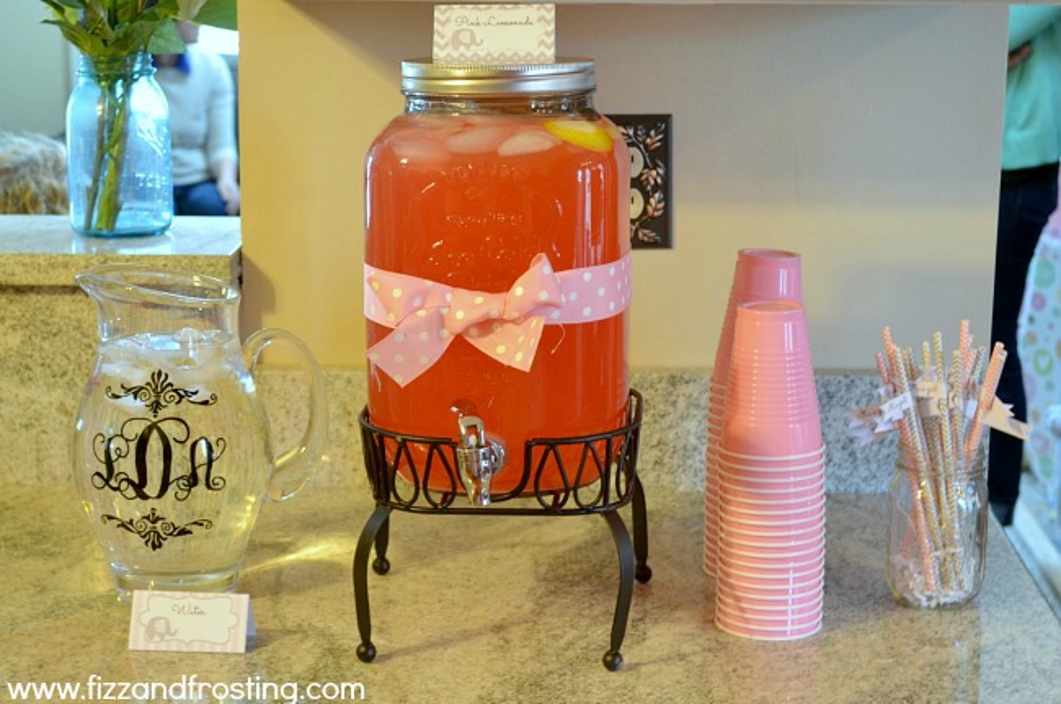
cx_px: 530
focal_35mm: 60
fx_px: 1765
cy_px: 352
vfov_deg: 22.5
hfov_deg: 33.5
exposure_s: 1/8
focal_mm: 40
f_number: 5.3
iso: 500
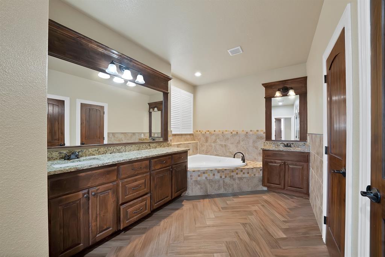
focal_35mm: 12
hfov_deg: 112.6
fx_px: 128
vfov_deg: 90.1
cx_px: 192
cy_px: 128
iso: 640
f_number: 9
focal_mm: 12
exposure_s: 1.3
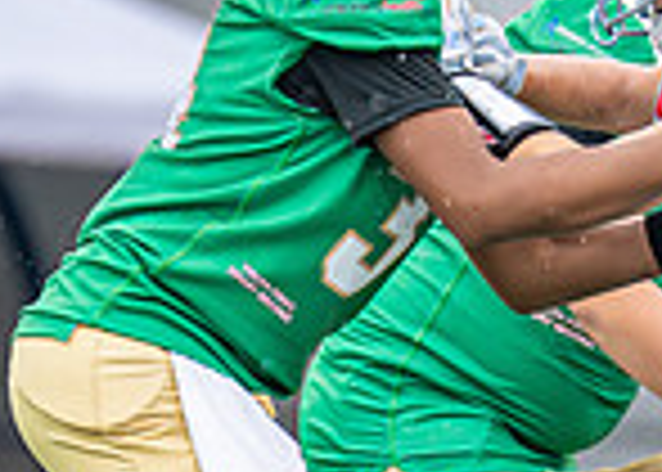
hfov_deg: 1.5
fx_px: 26115
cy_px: 491
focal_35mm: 1389
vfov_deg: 1.0
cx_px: 522
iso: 500
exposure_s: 1/1000
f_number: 2.8
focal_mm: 200
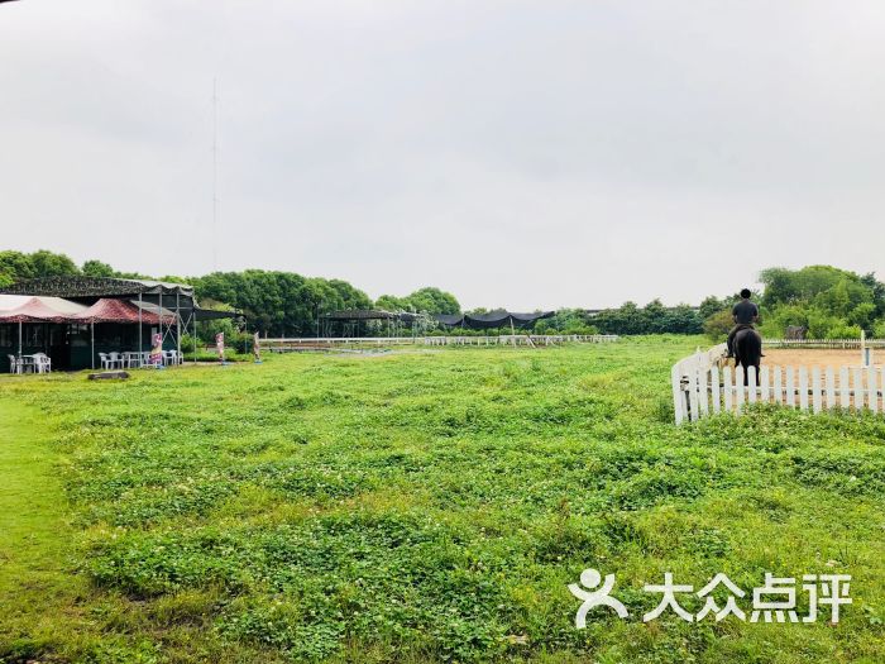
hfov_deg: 63.4
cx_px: 442
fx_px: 716
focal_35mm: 28
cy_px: 332
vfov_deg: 49.7
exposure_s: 1/1715
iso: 20
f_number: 1.8
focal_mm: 4
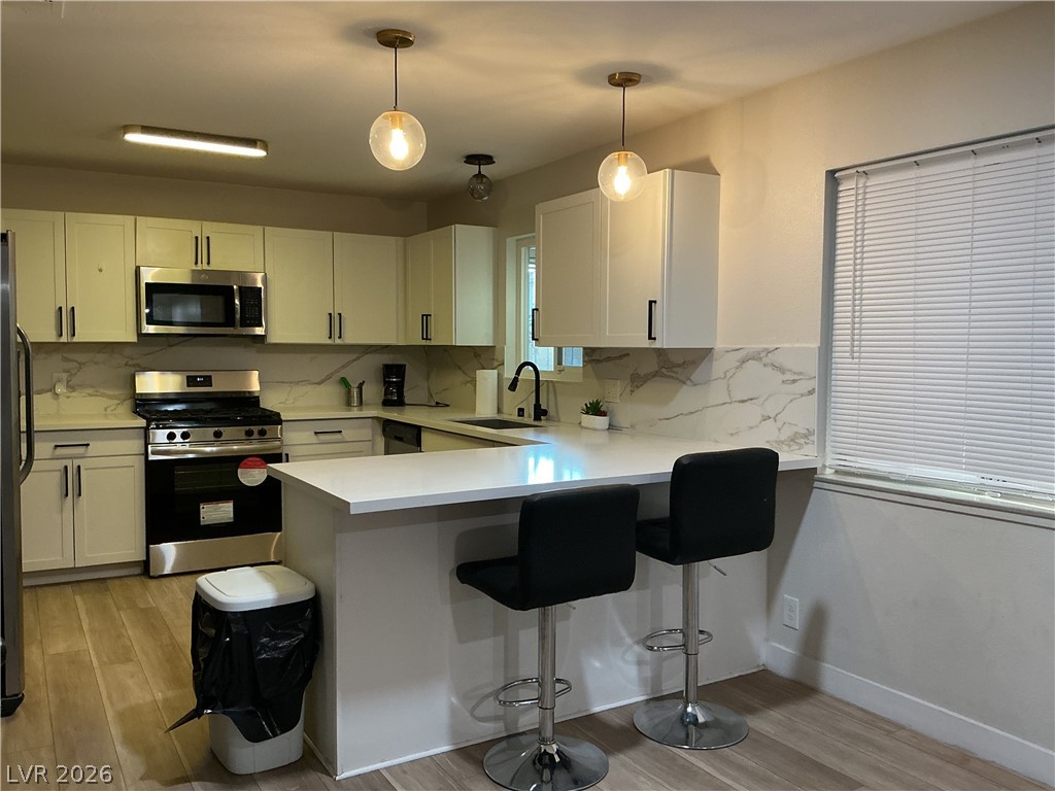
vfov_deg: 48.2
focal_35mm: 29
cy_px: 396
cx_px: 528
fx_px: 884
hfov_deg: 61.7
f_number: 1.8
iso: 160
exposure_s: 1/60
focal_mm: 3
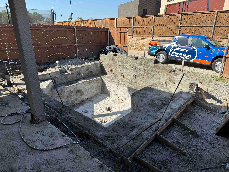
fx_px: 159
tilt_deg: -21.1
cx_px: 114
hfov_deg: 71.6
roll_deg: +0.2
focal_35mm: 24
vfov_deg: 56.8
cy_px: 86
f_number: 1.78
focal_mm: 6.76
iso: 80
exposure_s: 1/3096
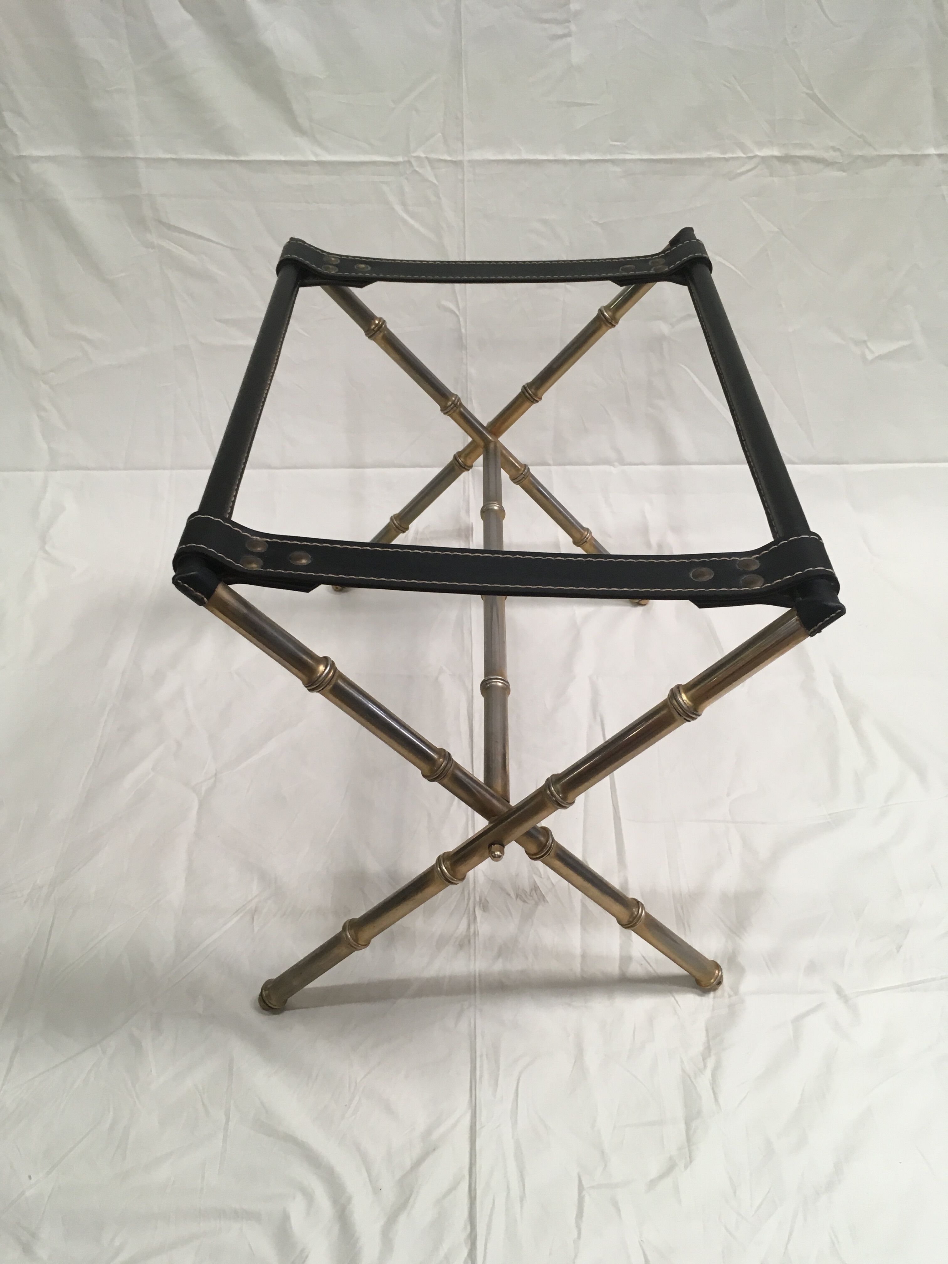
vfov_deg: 61.7
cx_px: 474
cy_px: 632
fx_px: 1059
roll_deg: +0.1
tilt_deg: -41.4
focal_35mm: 29
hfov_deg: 48.2
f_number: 2.2
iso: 50
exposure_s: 1/33
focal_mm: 4.15
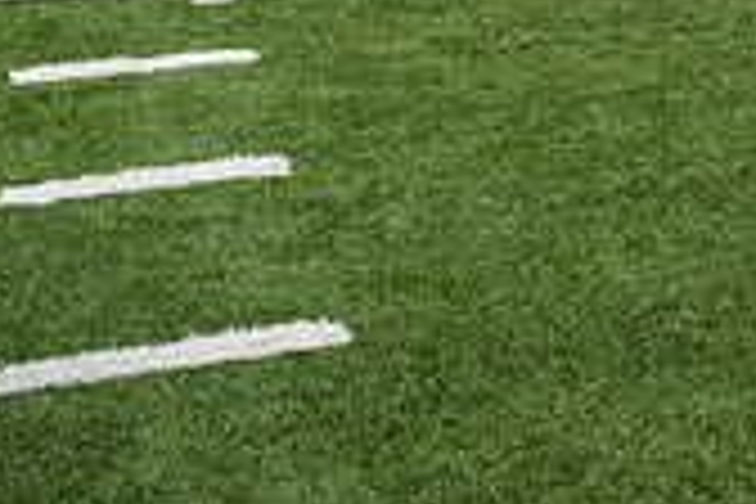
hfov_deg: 22.5
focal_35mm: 83
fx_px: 1743
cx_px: 918
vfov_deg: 15.0
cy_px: -299
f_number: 4
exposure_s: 1/800
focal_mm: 24
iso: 400
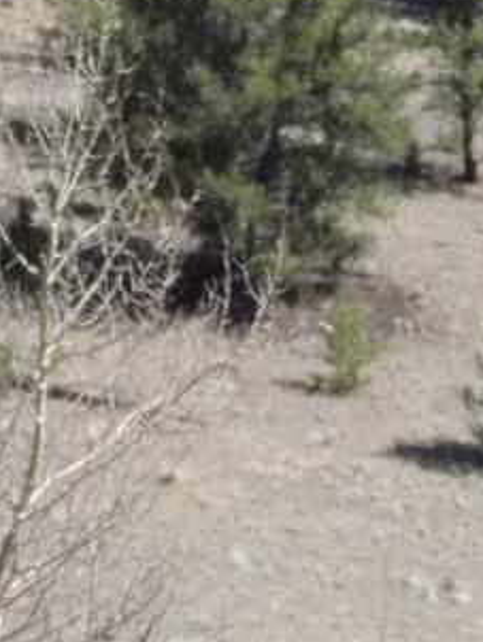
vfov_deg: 2.2
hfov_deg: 1.7
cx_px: 132
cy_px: -389
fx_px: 16720
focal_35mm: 900
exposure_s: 1/400
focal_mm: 30.3
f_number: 4.5
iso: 100
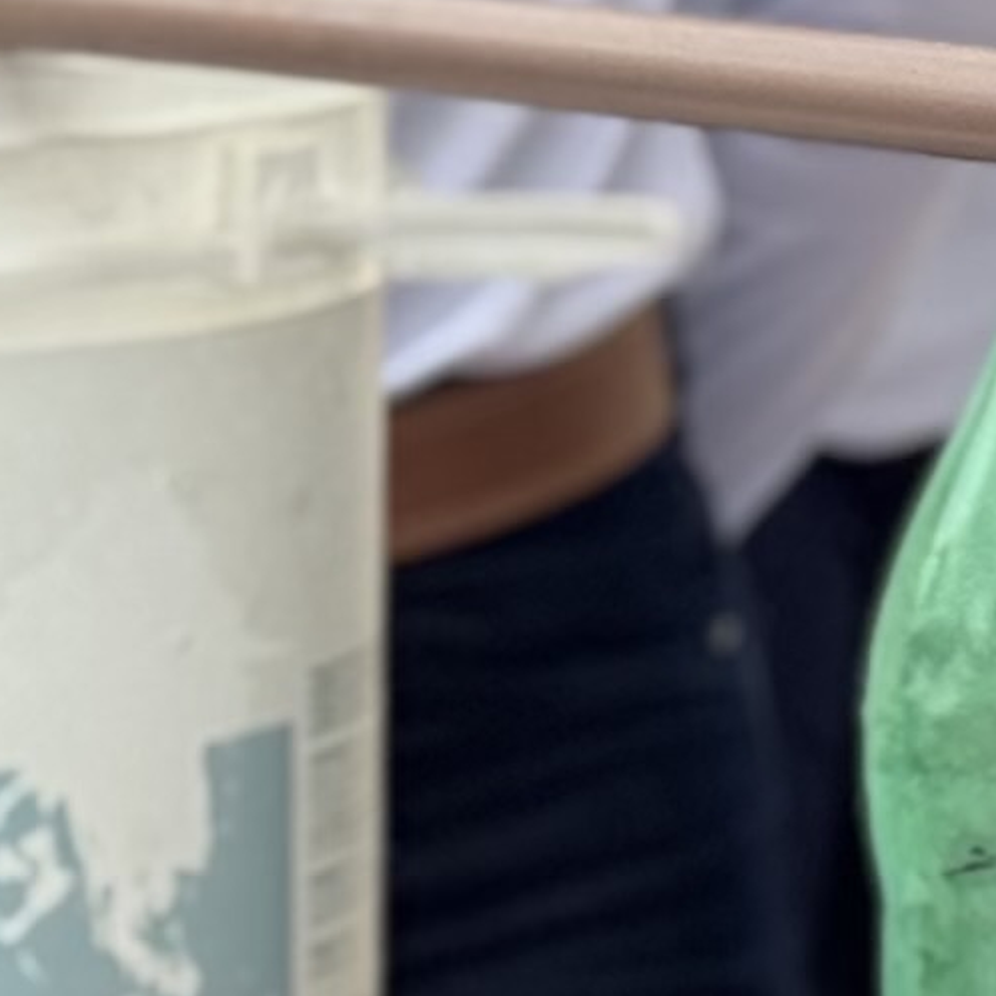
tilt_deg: -10.8
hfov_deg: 5.1
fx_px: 11198
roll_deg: +0.9
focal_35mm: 344
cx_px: 998
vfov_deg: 5.1
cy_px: 828
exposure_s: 1/2179
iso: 64
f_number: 1.78
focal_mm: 6.76
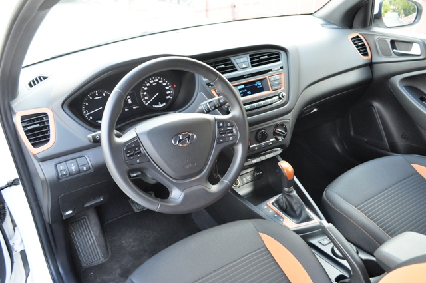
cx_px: 213
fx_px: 390
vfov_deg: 39.9
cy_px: 142
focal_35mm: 33
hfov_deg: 57.3
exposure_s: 1/100
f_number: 5
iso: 1250
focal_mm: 22
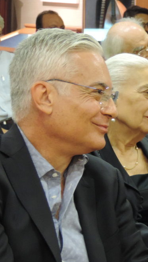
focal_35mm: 202
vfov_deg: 10.7
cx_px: 178
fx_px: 1409
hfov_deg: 6.0
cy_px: 144
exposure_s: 1/20
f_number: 4.2
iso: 800
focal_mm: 21.4
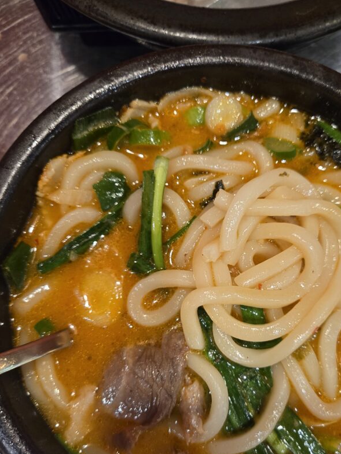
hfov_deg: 46.4
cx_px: 212
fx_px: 394
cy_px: 276
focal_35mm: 30
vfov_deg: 59.4
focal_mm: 5.4
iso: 500
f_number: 1.8
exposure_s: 1/120
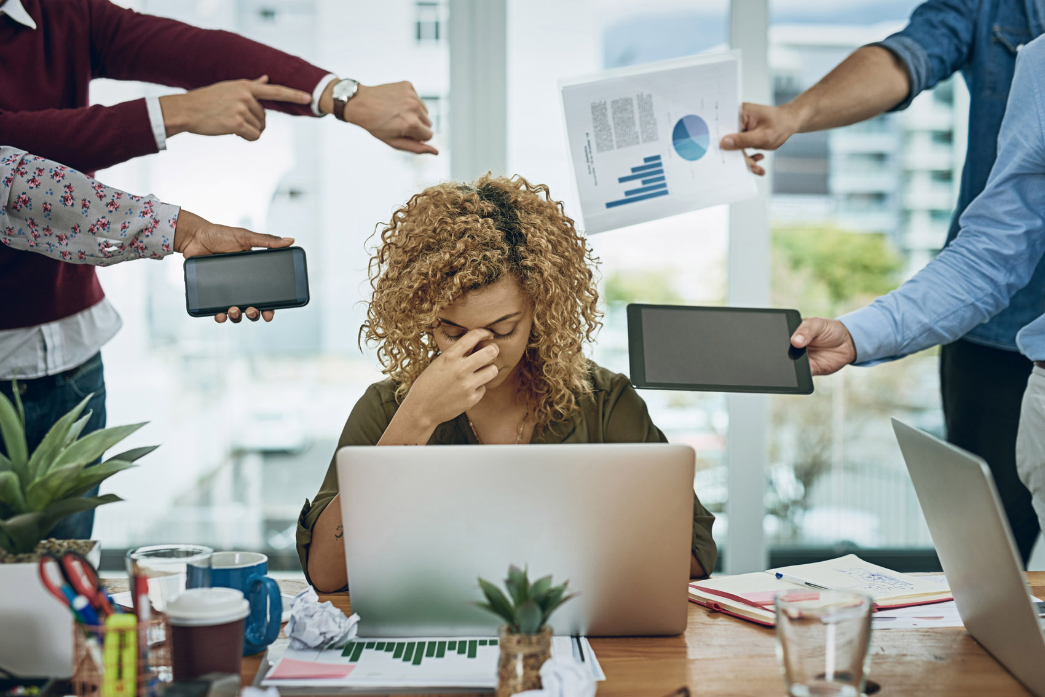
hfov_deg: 39.6
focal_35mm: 50
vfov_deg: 27.0
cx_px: 522
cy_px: 348
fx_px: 1452
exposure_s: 1/160
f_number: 2.2
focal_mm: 50
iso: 200
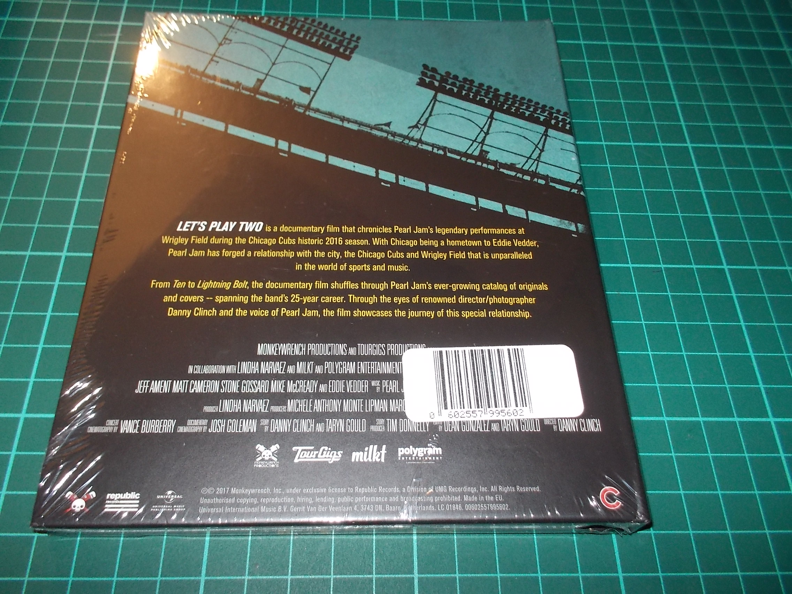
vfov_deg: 48.2
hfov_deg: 61.7
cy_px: 297
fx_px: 664
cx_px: 396
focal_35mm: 29
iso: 200
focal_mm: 4.1
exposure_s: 1/30
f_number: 3.3
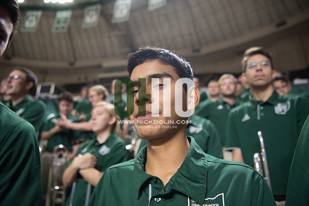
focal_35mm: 24
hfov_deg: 73.7
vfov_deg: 53.2
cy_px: 103
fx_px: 206
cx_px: 154
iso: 2000
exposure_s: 1/200
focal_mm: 24
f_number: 2.8
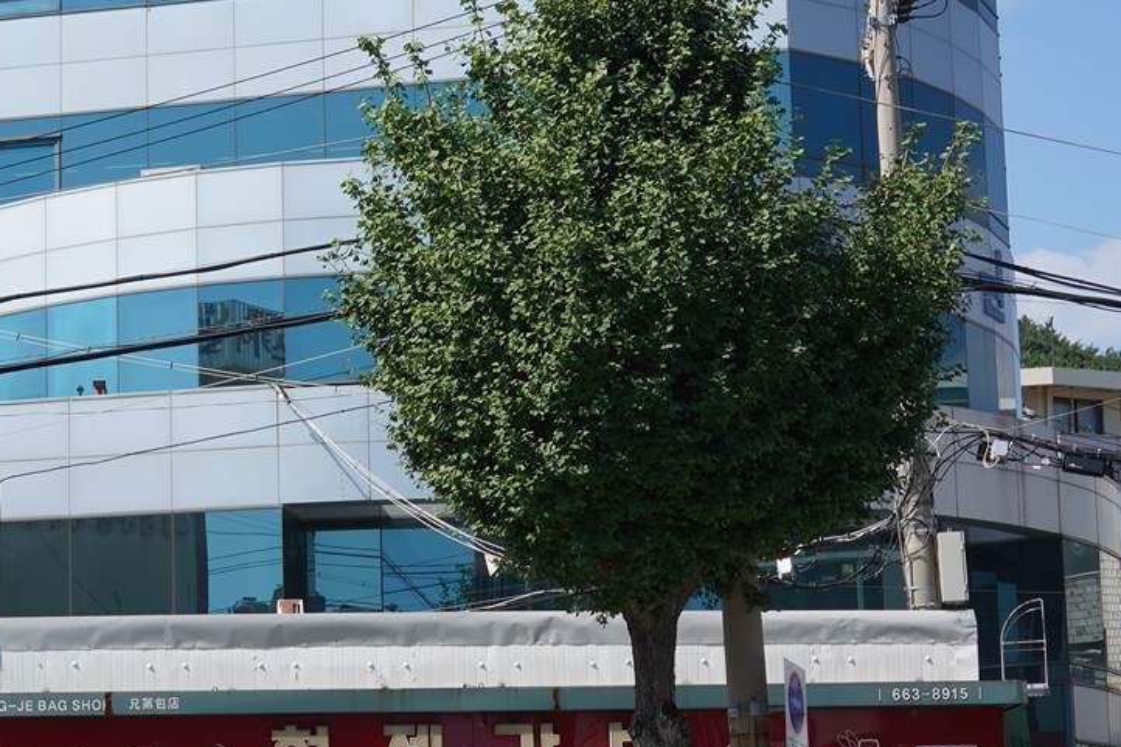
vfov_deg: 14.1
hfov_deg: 20.7
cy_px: 438
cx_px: 174
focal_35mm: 97
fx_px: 3020
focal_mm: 35
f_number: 13
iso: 100
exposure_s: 1/100
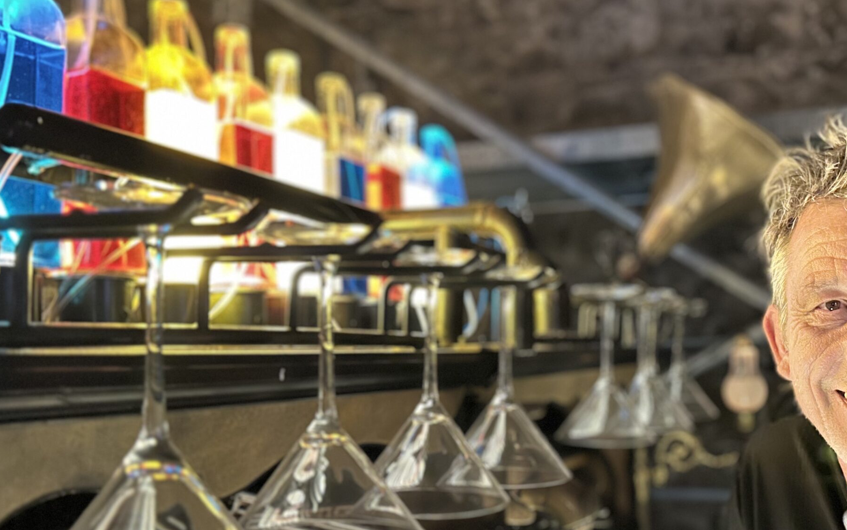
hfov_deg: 53.6
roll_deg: +0.3
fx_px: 831
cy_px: 358
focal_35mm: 36
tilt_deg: +0.0
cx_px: 507
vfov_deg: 35.0
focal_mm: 6.86
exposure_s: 1/19
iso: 1600
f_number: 1.78
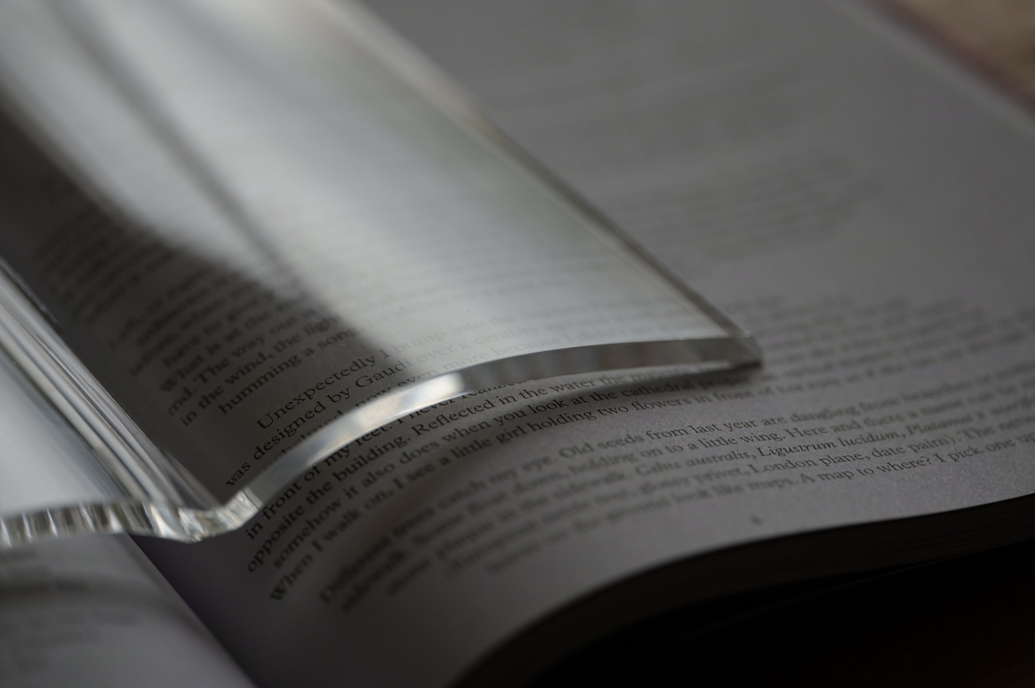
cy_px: 344
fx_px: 3015
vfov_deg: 13.0
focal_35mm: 105
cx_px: 518
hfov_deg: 19.5
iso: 100
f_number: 3.2
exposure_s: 1/160
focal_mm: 105
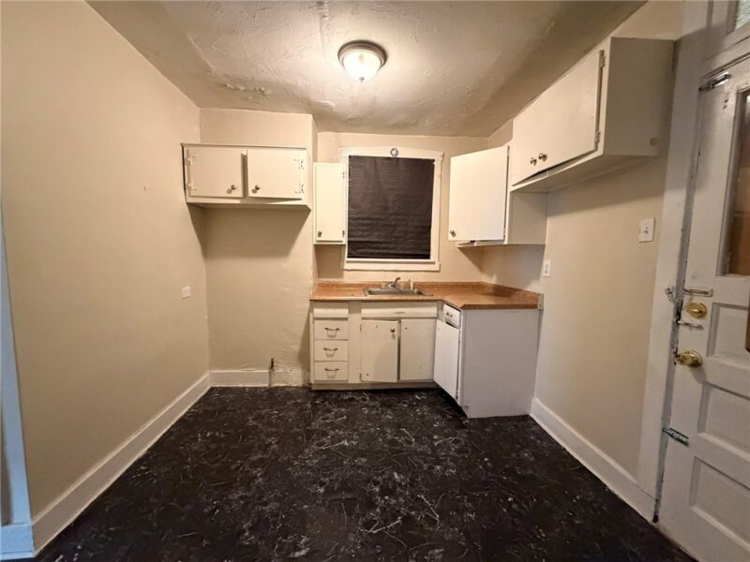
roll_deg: -1.1
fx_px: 303
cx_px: 375
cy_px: 281
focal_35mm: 14
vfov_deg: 85.7
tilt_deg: -5.4
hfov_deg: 102.1
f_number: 2.2
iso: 1000
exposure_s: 1/60
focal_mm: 2.22
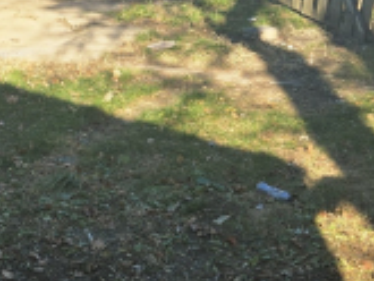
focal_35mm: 93
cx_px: 23
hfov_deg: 20.6
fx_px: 1006
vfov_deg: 15.7
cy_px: 12
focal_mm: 5.4
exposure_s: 1/963
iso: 25
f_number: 1.8
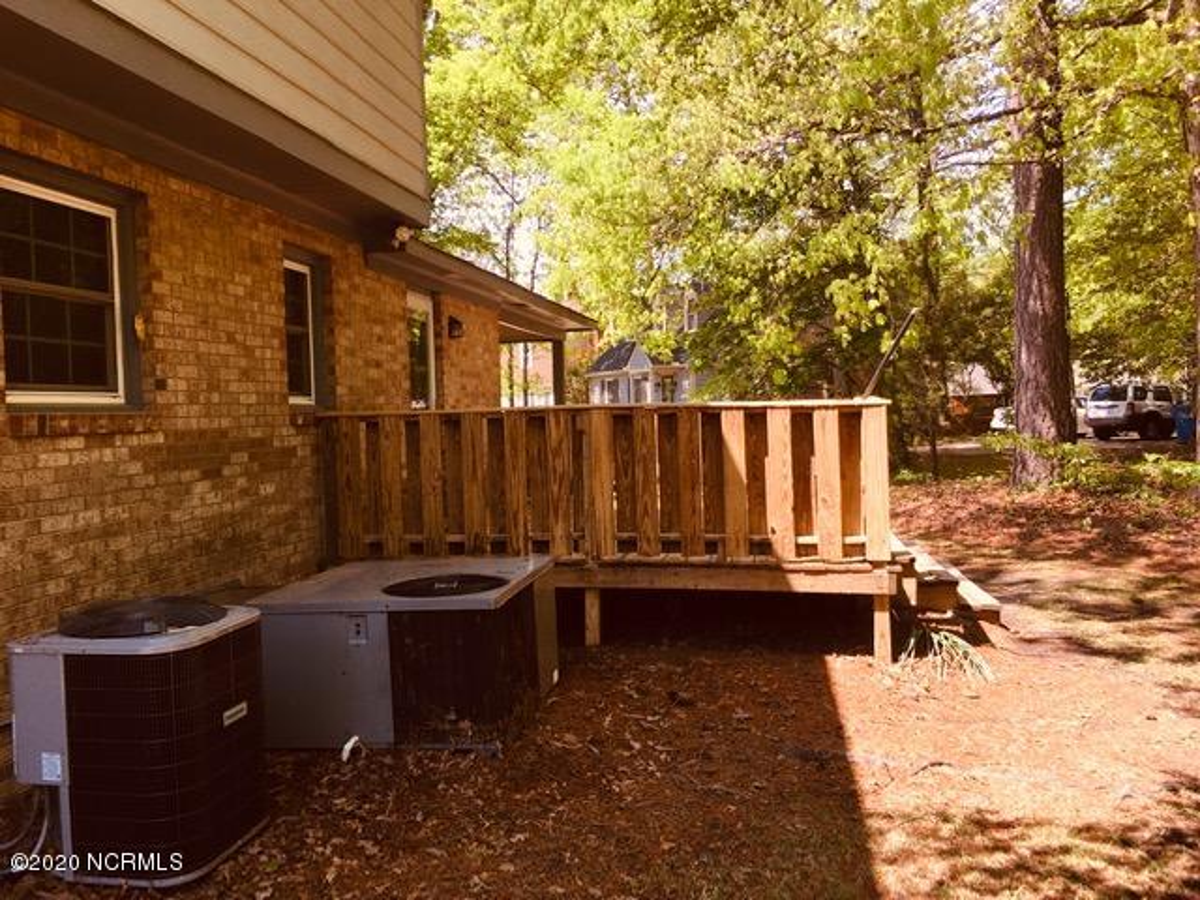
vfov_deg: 48.2
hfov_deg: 61.7
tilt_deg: -1.0
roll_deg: +2.3
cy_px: 450
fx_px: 1005
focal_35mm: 29
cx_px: 600
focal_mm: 4.15
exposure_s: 1/373
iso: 25
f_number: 2.2
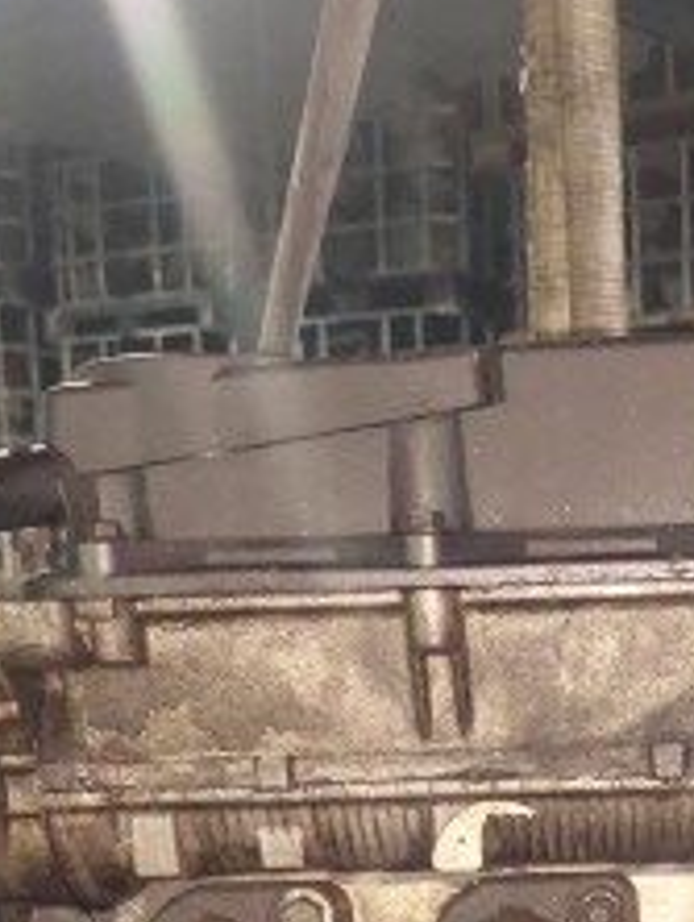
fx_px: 1921
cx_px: 673
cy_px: 1258
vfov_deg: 23.3
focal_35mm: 72
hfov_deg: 19.9
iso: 500
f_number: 1.8
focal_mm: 5.23
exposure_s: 1/50
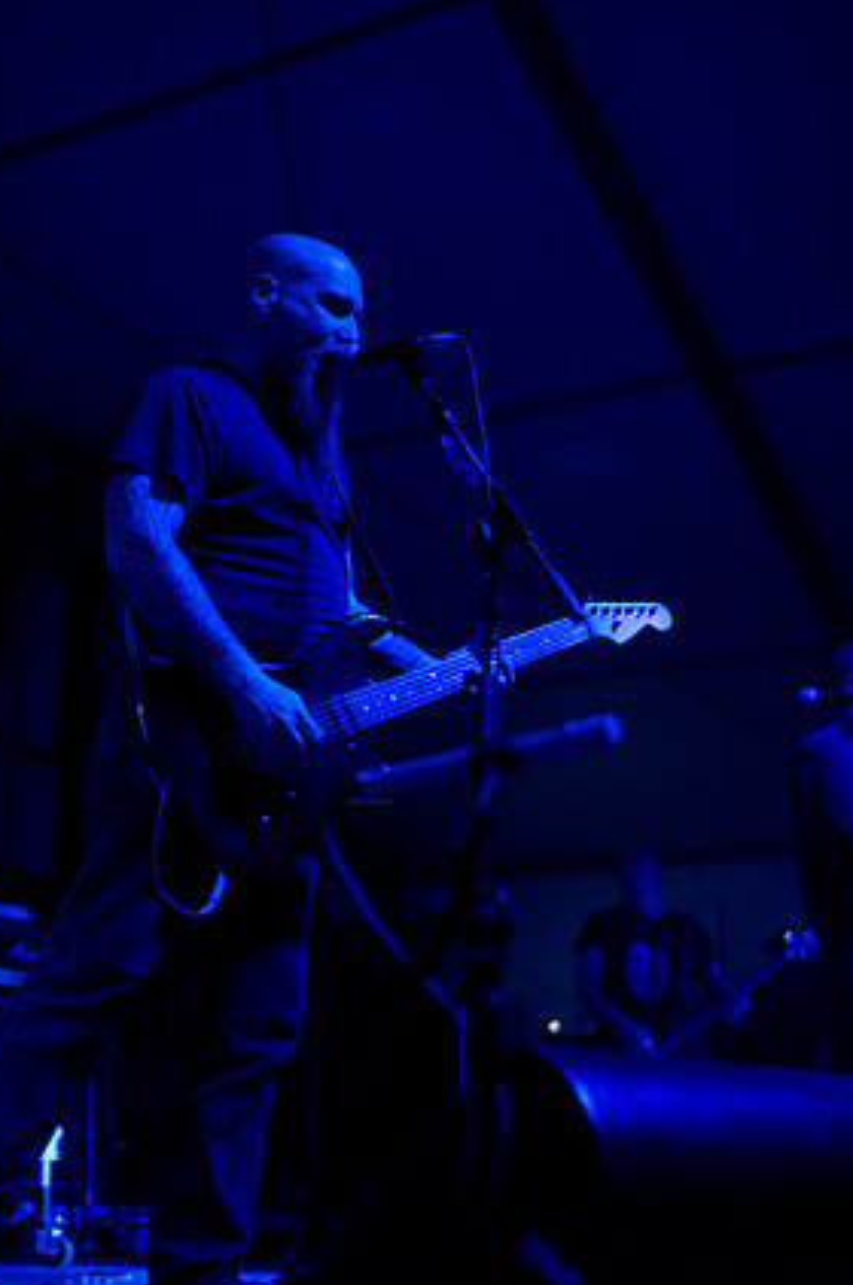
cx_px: 410
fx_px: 1711
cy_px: 673
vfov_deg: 41.2
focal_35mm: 48
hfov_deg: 28.0
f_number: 1.4
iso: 1000
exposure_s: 1/60
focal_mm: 30
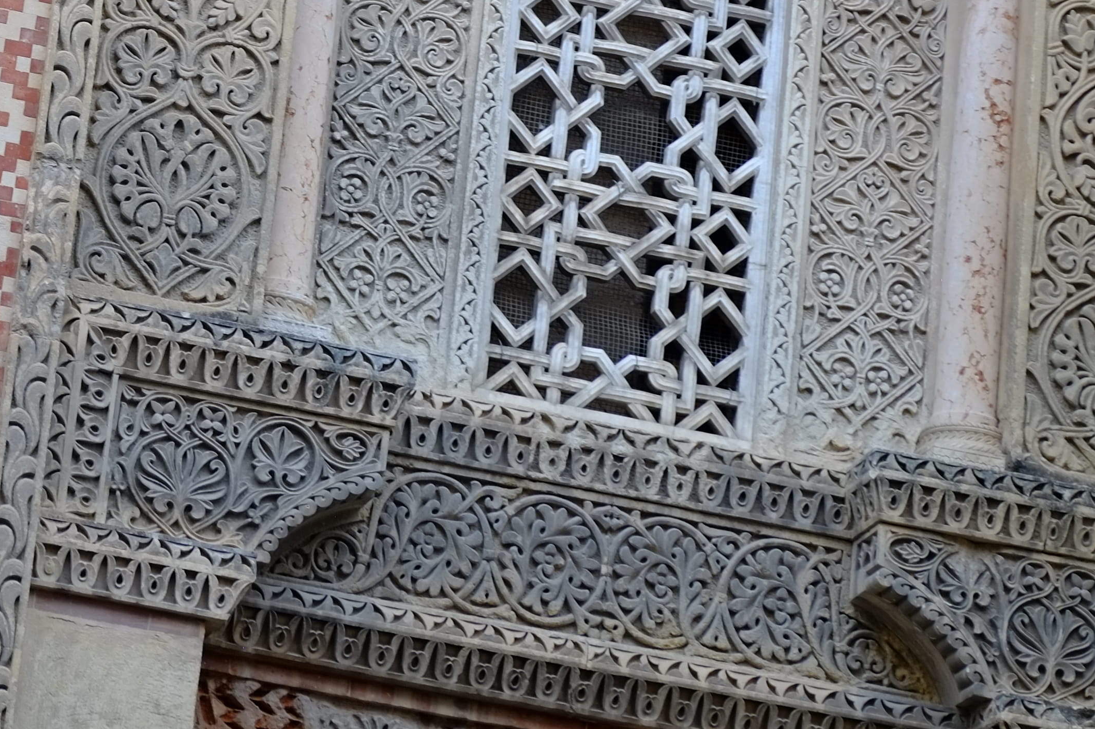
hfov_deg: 10.7
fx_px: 5839
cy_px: -110
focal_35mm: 192
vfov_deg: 7.1
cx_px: 205
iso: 200
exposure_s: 1/160
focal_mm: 55
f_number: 2.8
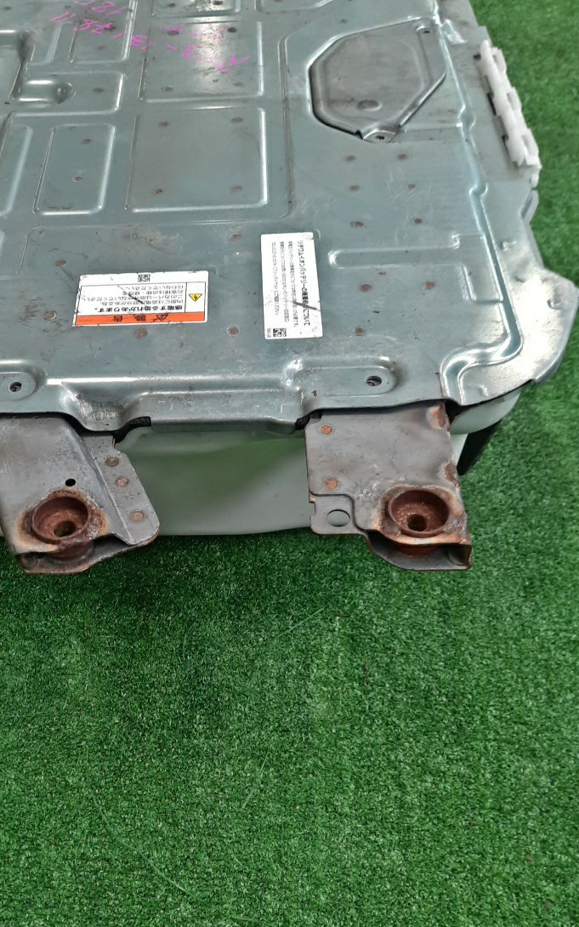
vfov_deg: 54.7
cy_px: 582
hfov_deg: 36.0
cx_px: 201
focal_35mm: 35
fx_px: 884
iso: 221
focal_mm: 4.6
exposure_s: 1/50
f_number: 2
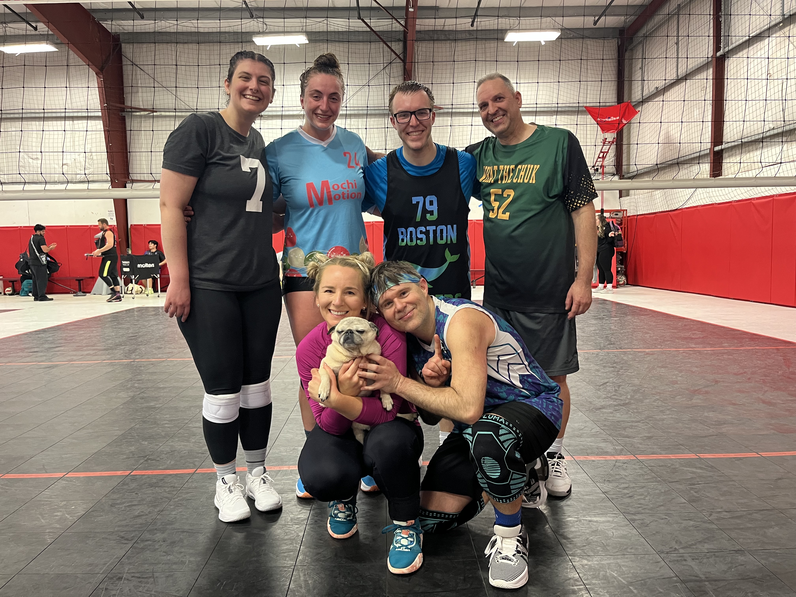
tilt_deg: -4.5
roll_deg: +0.8
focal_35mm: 26
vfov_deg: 53.1
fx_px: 598
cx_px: 398
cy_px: 298
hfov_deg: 67.3
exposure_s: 1/60
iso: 250
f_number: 1.6
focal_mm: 5.1
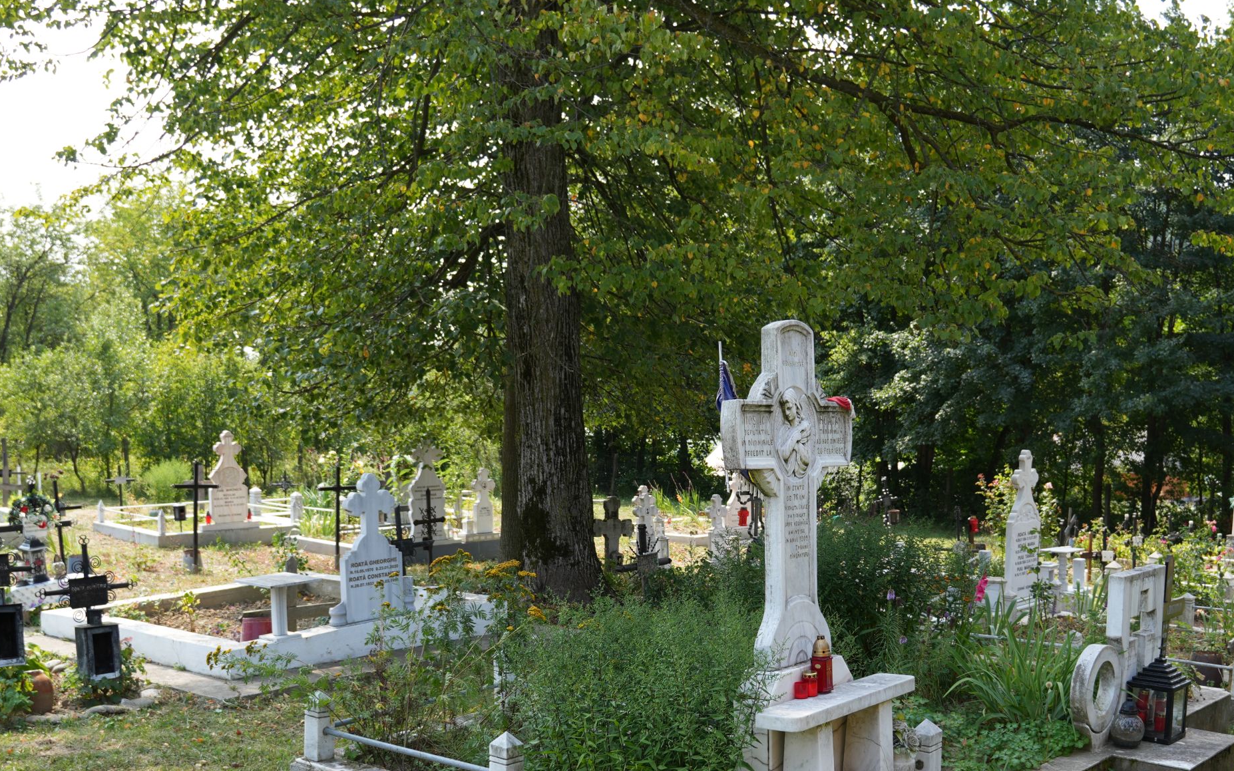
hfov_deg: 51.4
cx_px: 684
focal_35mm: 38
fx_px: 1278
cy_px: 551
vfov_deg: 33.1
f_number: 3.2
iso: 100
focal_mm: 18
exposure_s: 1/320
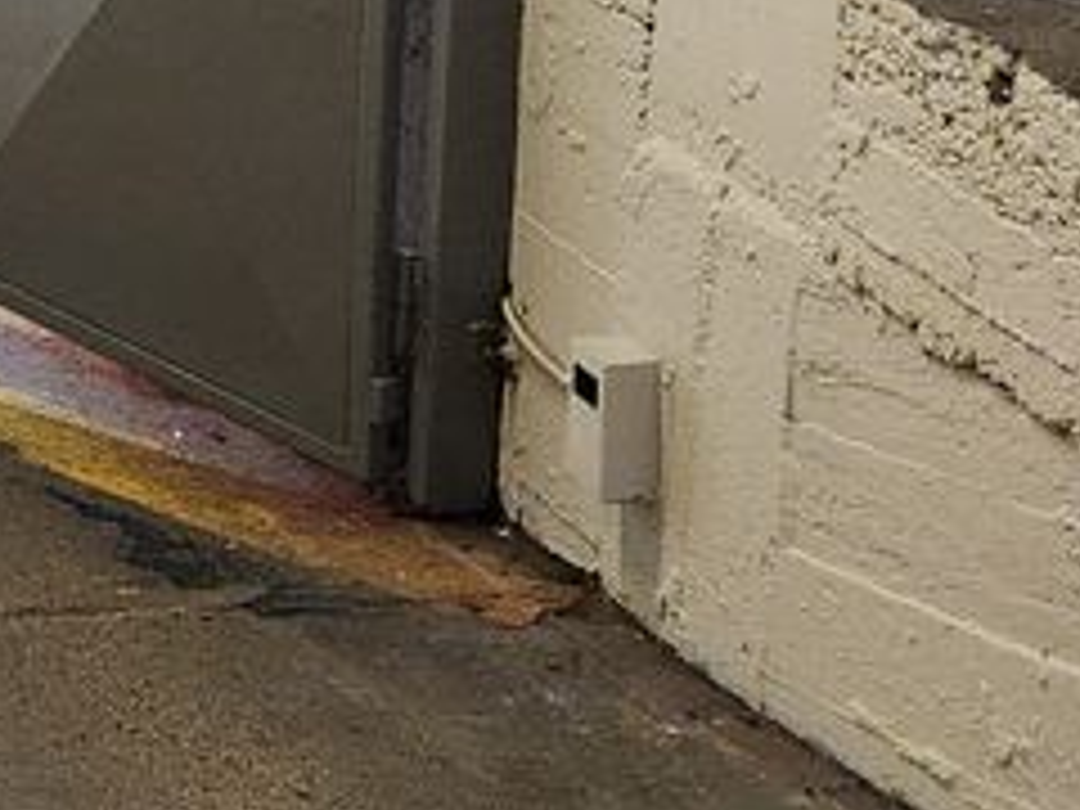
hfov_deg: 17.2
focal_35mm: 96
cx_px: -801
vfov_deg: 14.1
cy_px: -513
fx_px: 2995
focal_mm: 5.4
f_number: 1.8
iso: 500
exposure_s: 1/100
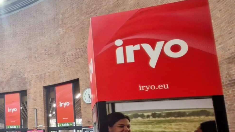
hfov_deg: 41.2
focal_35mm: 37
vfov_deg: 31.3
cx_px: -32
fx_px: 231
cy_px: 101
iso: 80
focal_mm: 1.74
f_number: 2.2
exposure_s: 1/50
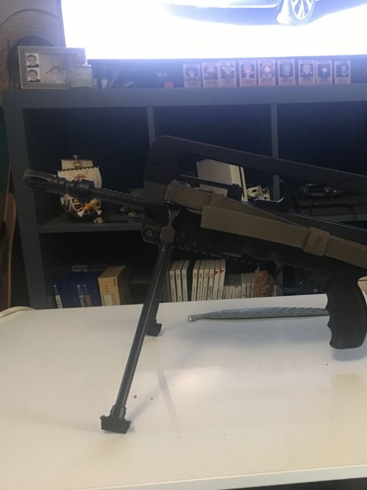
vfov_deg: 47.9
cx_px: 292
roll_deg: +2.2
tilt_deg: -12.0
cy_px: 246
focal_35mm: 39
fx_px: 551
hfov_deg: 35.7
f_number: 2.2
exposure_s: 1/17
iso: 250
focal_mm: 4.15
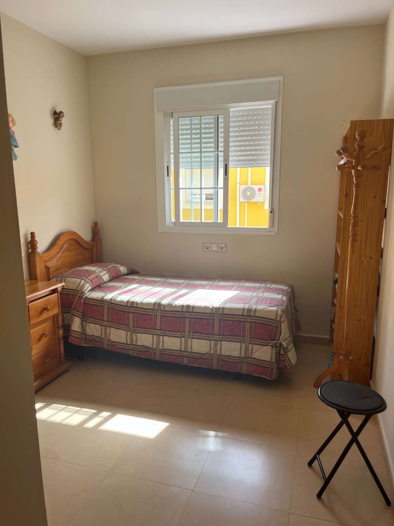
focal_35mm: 26
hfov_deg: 53.1
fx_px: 395
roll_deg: -0.1
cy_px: 263
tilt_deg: -10.0
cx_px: 197
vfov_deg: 67.3
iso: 40
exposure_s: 1/202
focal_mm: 5.1
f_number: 1.6
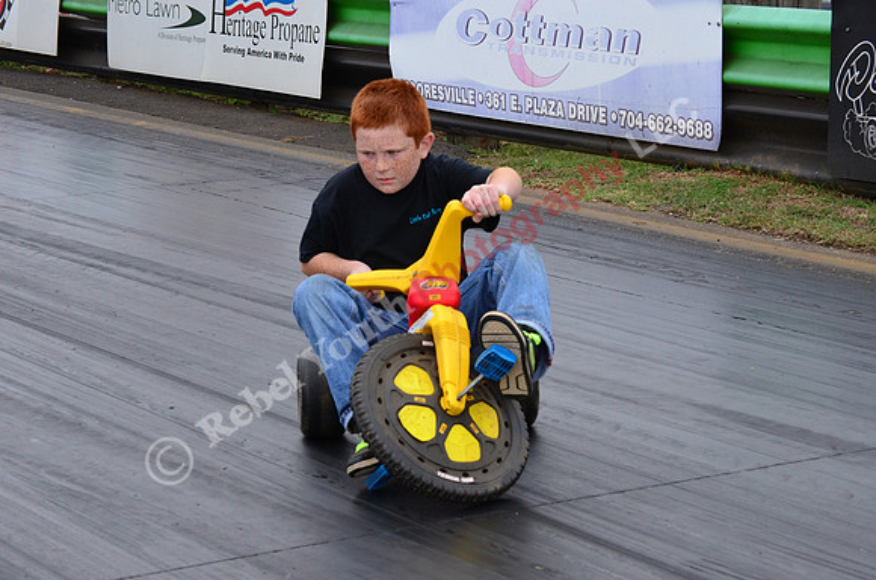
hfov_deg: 19.0
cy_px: 290
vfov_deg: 12.6
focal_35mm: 108
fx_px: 2622
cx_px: 438
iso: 1000
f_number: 9
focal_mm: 72
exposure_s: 1/1250
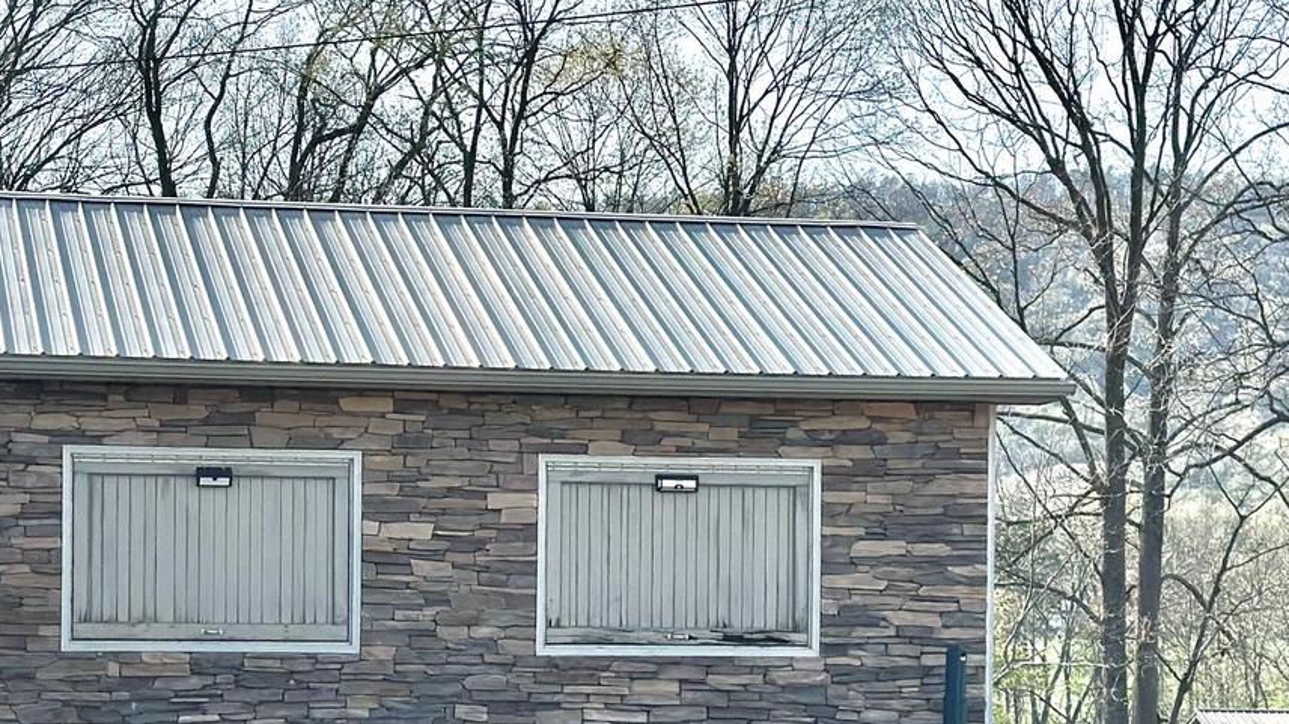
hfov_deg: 24.0
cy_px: 650
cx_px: 337
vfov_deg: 13.6
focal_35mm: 88
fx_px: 3007
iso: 100
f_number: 1.78
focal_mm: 6.86
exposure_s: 1/6211
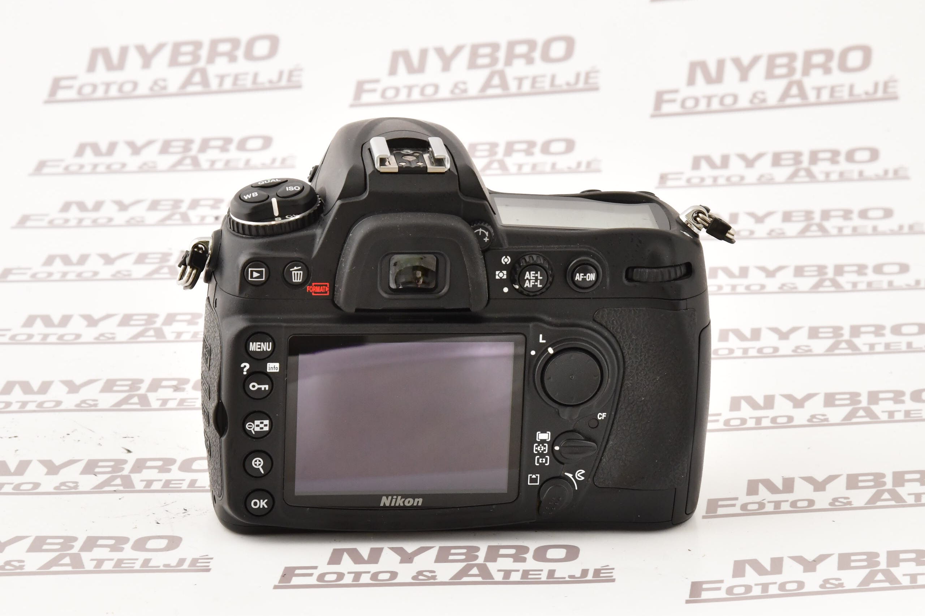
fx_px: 2440
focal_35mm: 95
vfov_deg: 14.4
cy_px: 308
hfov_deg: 21.5
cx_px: 462
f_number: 13
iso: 1600
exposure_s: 1/160
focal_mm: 95
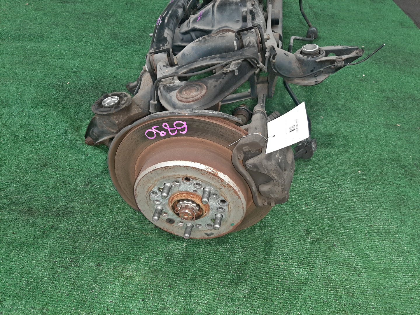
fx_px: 315
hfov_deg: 67.3
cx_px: 210
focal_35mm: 26
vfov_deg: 53.1
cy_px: 158
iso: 183
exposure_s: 1/50
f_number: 1.7
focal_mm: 3.93
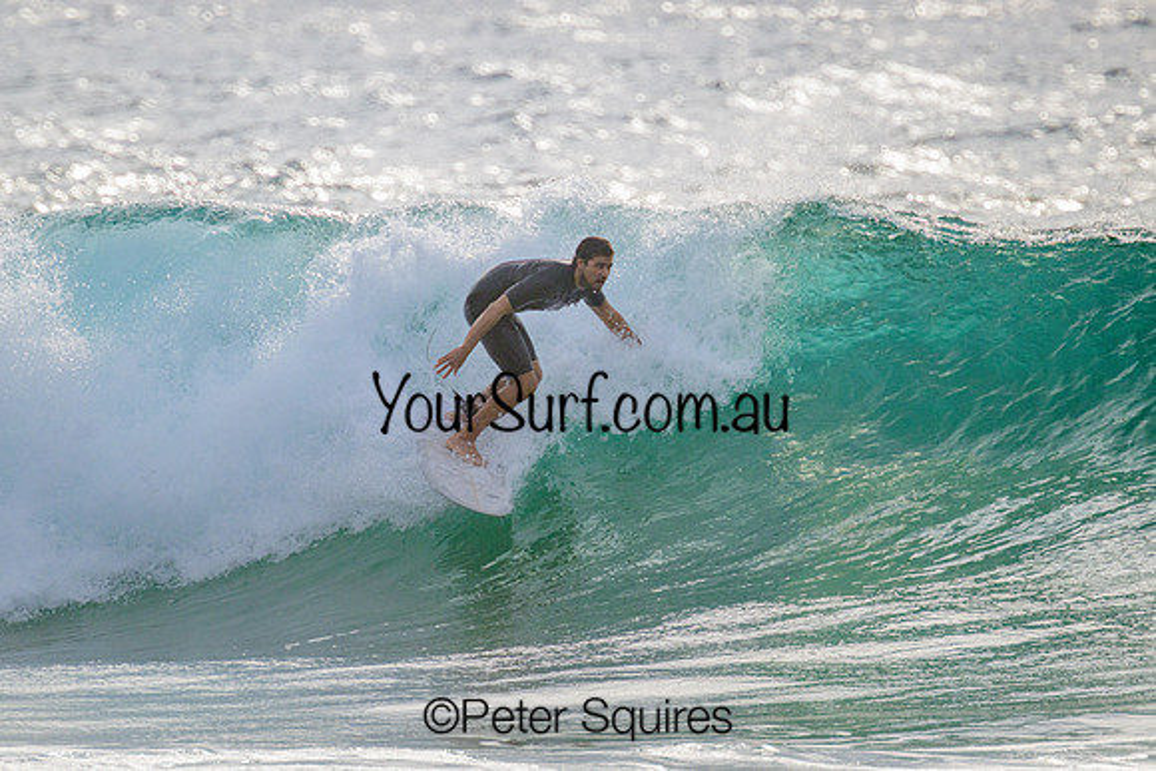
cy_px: 380
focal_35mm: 868
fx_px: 27880
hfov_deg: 2.4
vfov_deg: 1.6
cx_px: 599
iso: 720
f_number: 11
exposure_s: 1/2000
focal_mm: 800
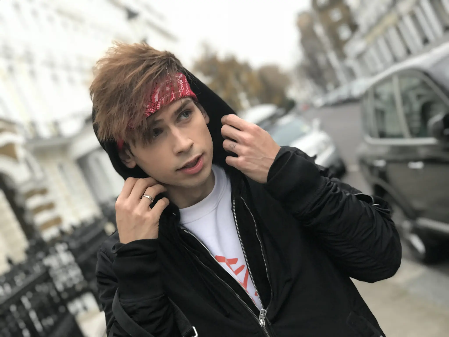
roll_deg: +26.9
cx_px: 224
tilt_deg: -1.4
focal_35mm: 57
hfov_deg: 33.8
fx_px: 739
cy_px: 168
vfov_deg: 25.7
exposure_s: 1/100
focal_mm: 6.6
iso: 50
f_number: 2.8
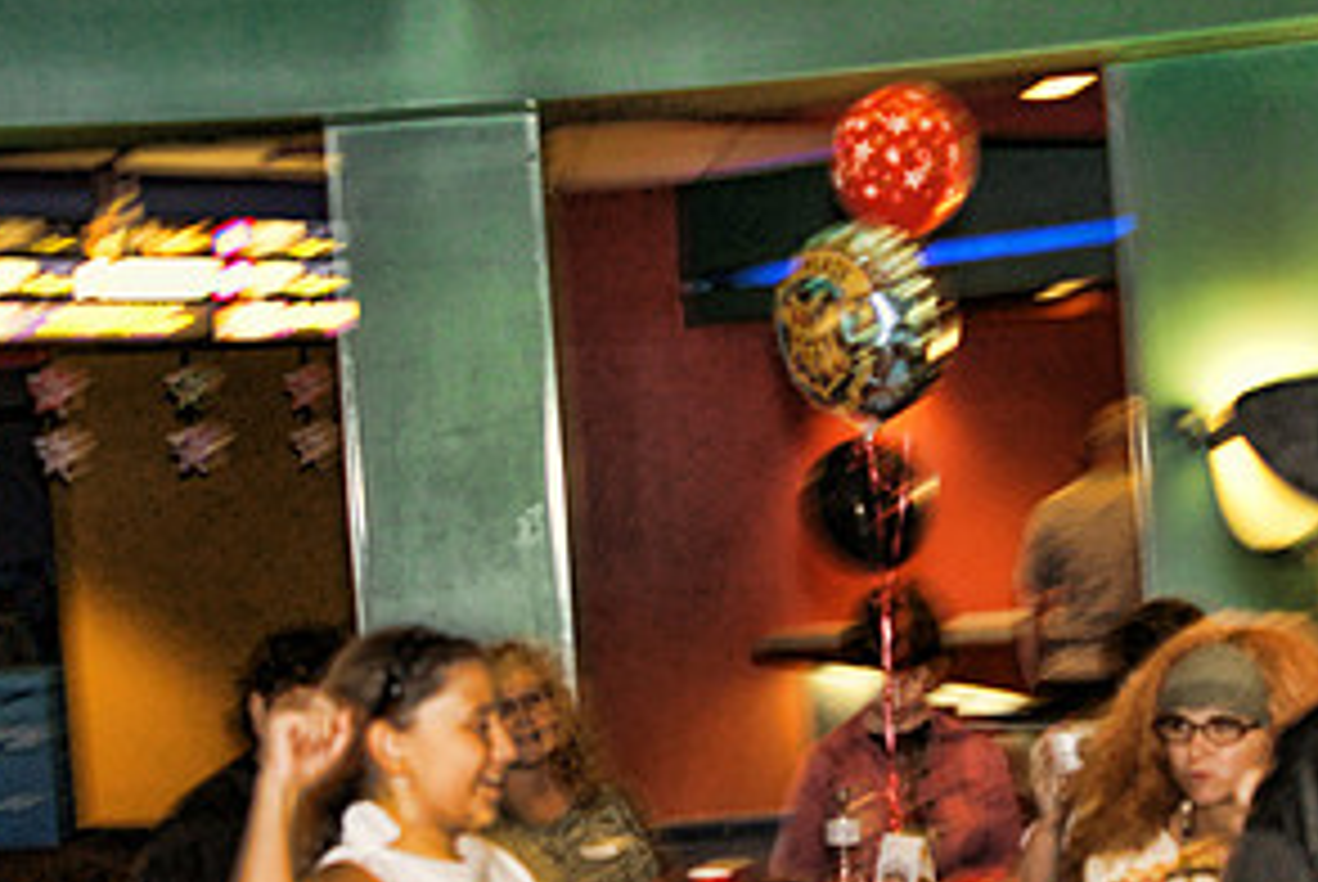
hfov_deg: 24.4
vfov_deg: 16.5
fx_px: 3042
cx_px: 769
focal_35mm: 83
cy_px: 596
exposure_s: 1/60
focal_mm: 28
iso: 800
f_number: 2.8
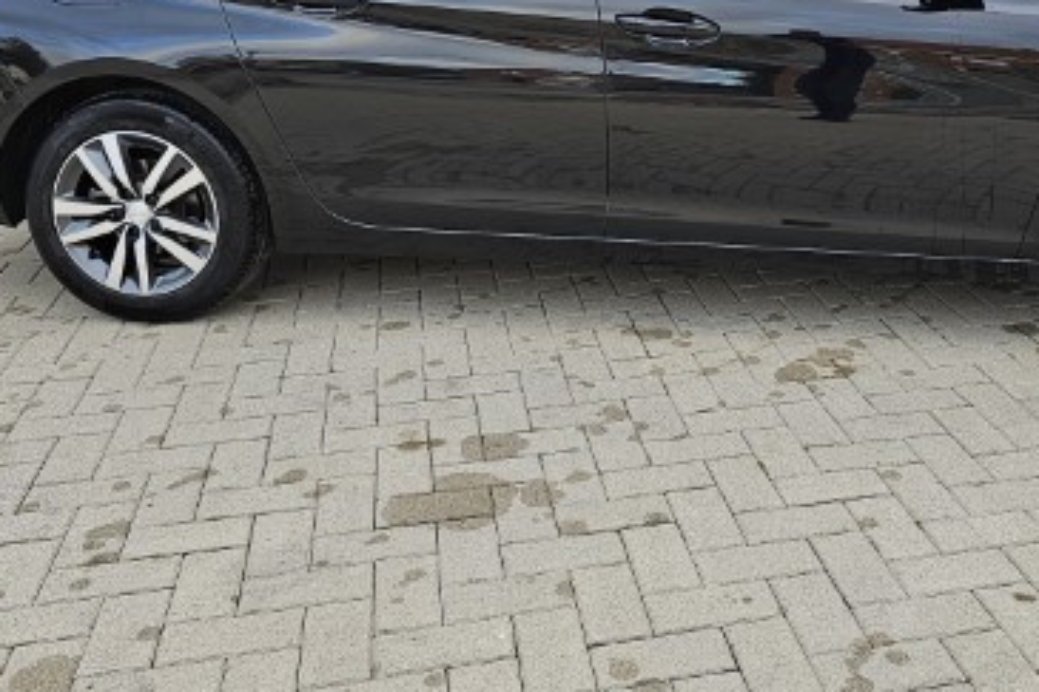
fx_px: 1212
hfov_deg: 45.7
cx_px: 695
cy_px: 165
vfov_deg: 31.3
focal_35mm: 42
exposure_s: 1/180
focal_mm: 6.3
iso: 40
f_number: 1.7
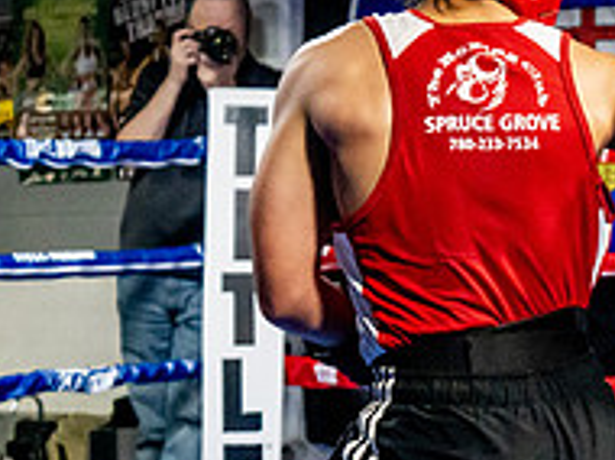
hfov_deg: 12.6
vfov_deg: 9.7
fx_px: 2715
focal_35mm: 153
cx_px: 774
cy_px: 283
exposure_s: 1/800
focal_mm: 35
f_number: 2.8
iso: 5000
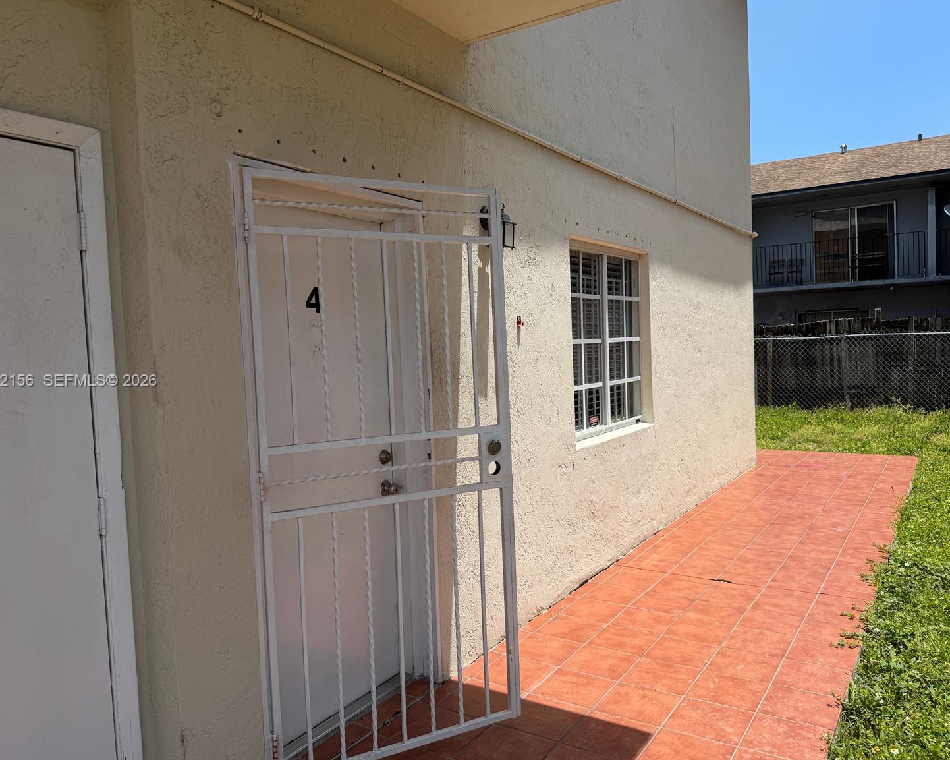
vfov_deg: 54.9
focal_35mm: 26
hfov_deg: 66.0
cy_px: 382
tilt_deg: -2.5
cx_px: 479
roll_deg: +2.1
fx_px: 731
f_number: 1.78
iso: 80
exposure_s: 1/4975
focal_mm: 6.76
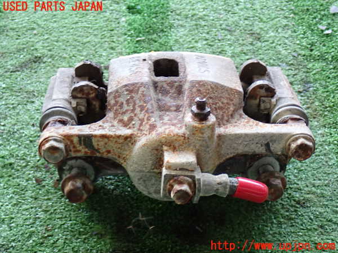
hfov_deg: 29.0
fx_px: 654
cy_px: 126
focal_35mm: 67
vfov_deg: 21.9
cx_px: 169
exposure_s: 1/60
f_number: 3.8
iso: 500
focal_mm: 11.88
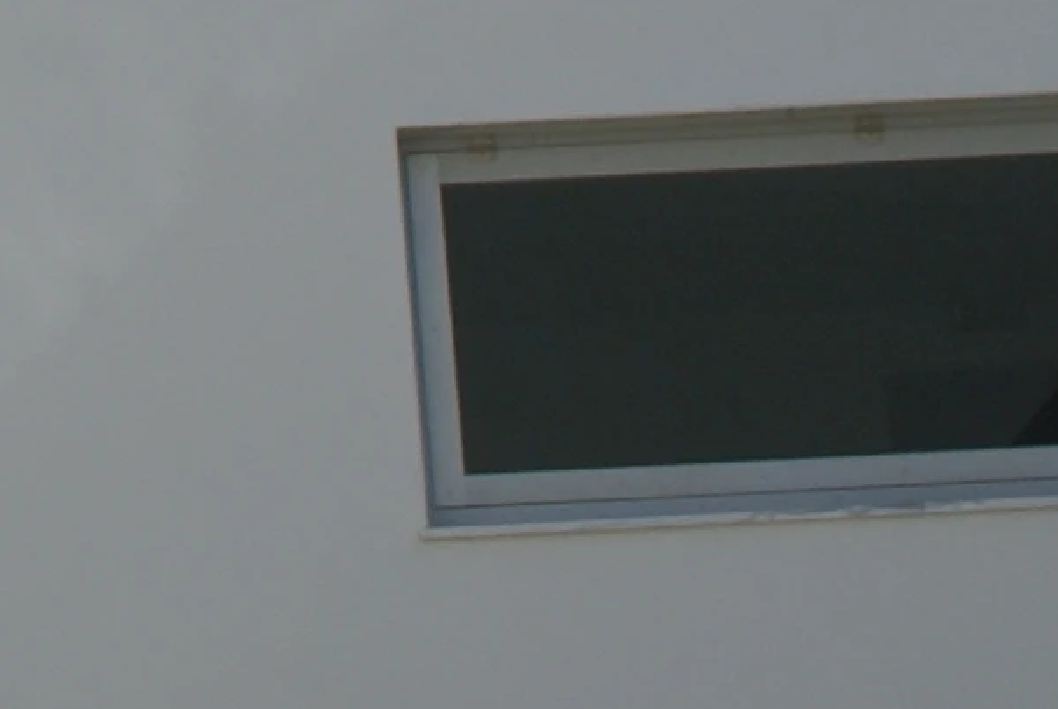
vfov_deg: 5.8
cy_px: -879
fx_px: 6799
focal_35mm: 231
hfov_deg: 8.5
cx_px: -988
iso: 100
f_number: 9
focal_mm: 24
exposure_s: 1/500
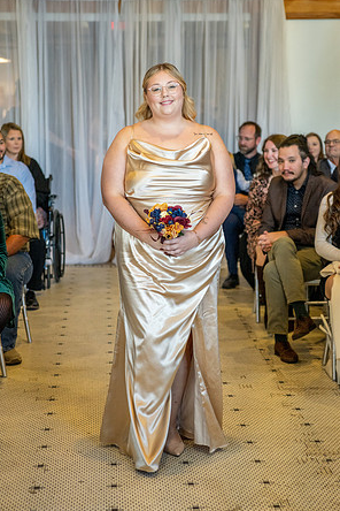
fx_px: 1006
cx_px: 169
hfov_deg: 19.2
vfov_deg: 28.5
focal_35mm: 71
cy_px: 253
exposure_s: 1/200
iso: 2500
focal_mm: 70
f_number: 2.8
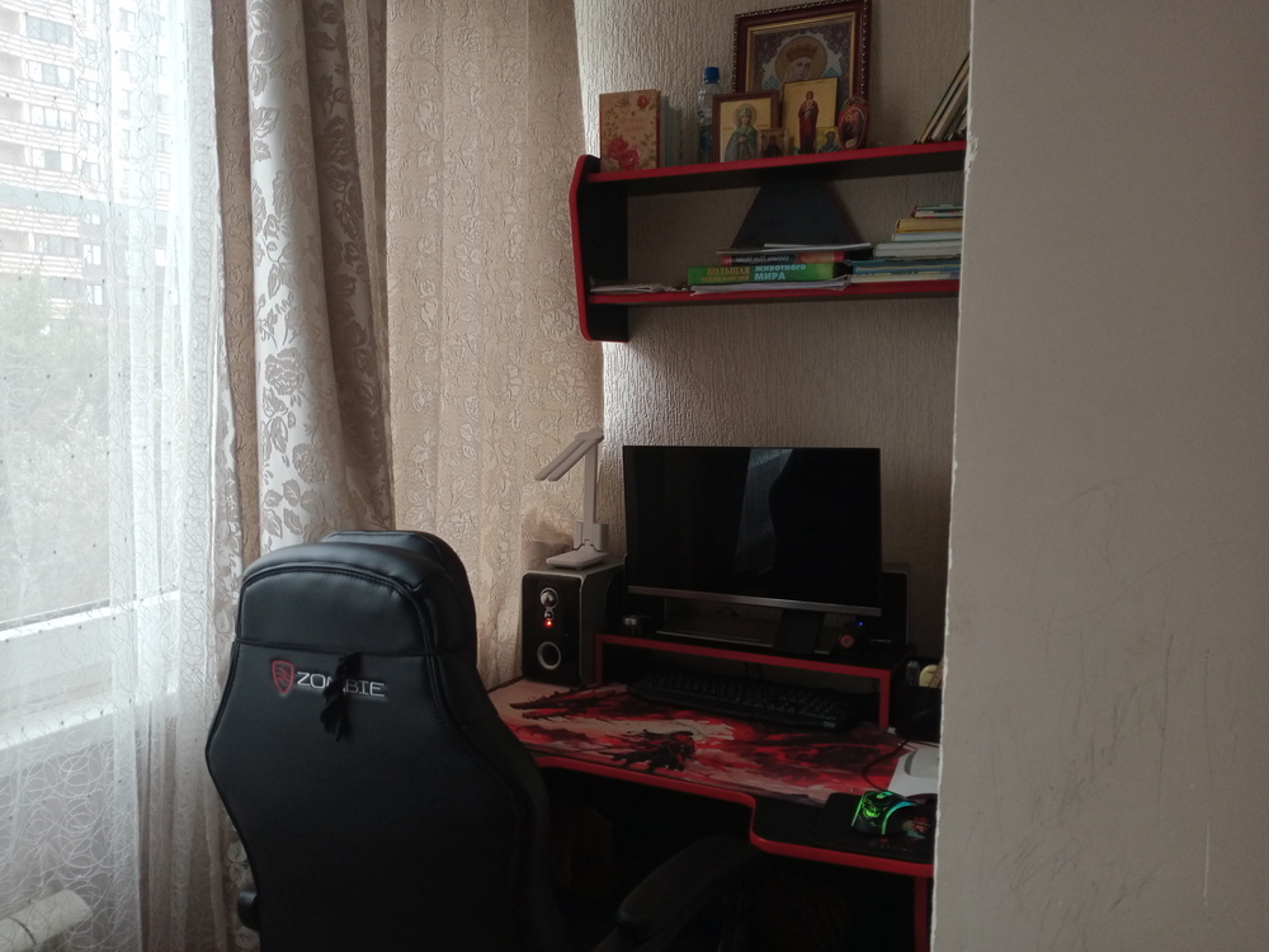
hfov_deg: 63.4
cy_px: 476
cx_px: 634
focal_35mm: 28
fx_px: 1026
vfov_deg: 49.7
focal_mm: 4.05
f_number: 1.8
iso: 128
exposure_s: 1/33.3
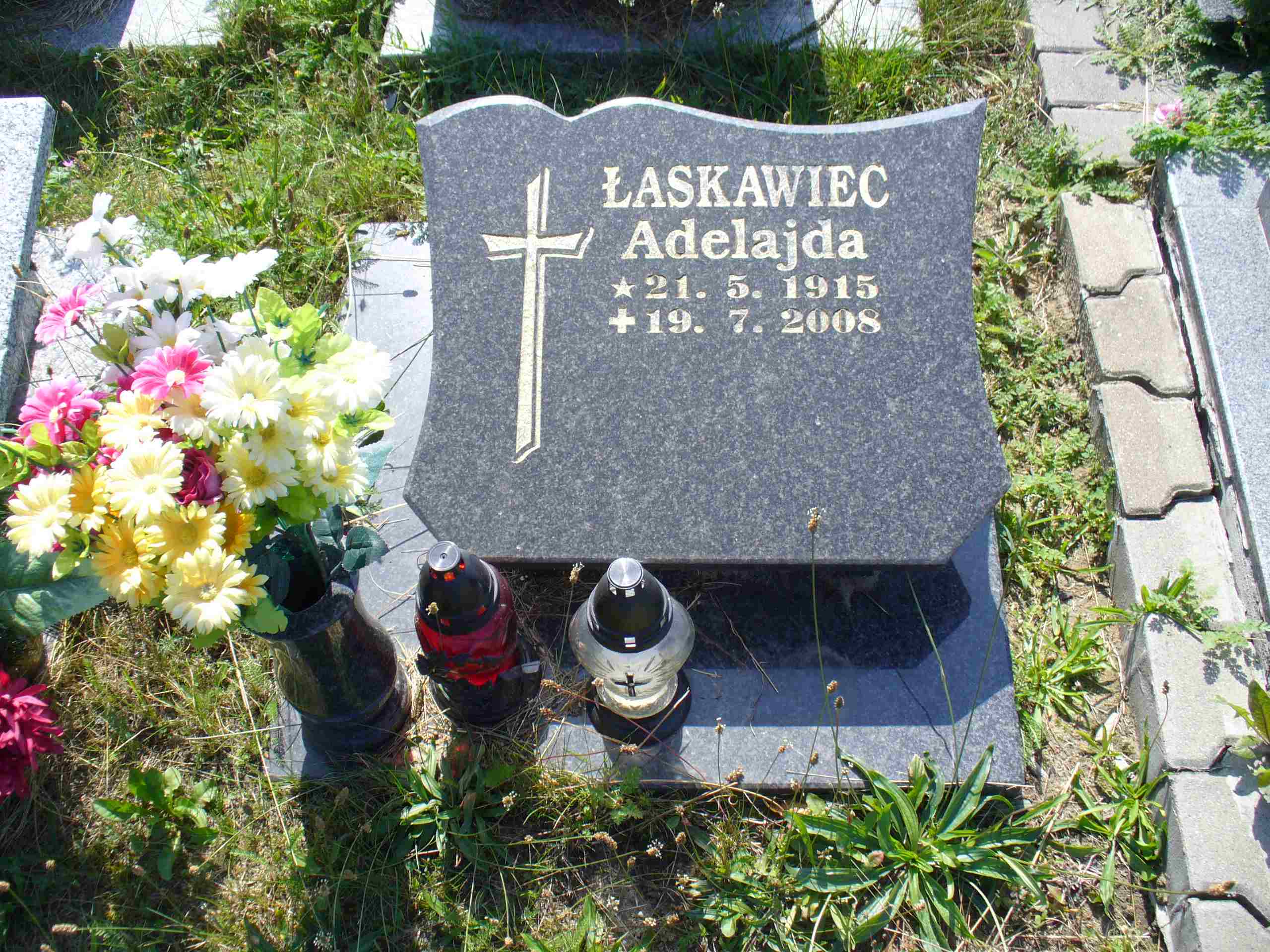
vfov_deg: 38.7
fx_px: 1357
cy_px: 476
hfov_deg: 50.1
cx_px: 635
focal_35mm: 37
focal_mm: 6.1
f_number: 5.6
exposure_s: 1/125
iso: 80
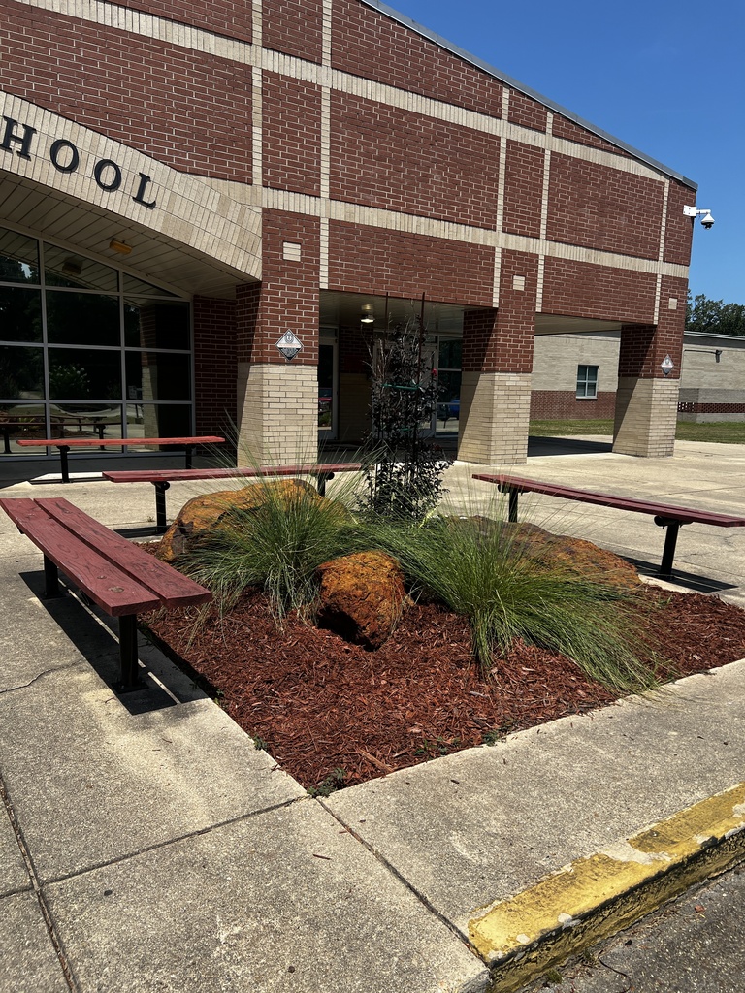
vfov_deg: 67.3
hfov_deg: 53.1
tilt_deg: -6.6
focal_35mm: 26
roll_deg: +1.0
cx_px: 372
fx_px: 746
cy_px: 496
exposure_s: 1/4831
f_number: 1.5
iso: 50
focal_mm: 5.7
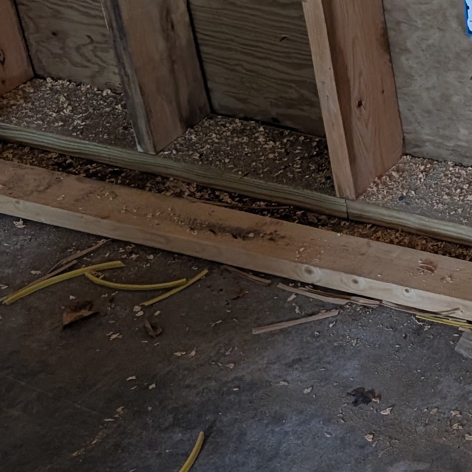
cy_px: -104
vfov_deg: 18.4
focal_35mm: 89
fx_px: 1373
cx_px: 781
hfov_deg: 17.0
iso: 315
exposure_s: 1/203
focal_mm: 6.9
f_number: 1.68
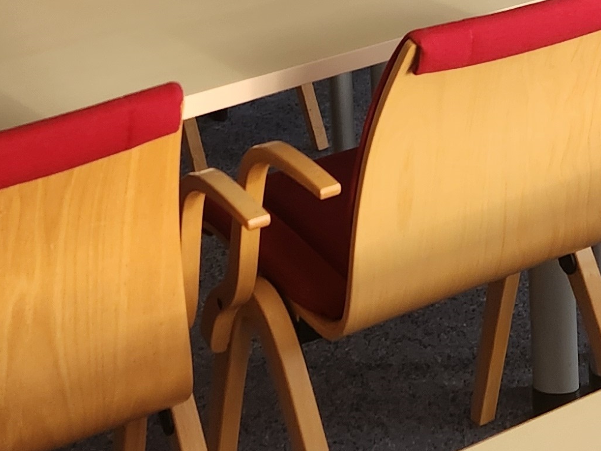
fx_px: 1563
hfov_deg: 21.7
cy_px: -195
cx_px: 375
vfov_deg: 15.3
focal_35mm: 90
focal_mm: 5.4
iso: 125
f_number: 1.8
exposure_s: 1/180
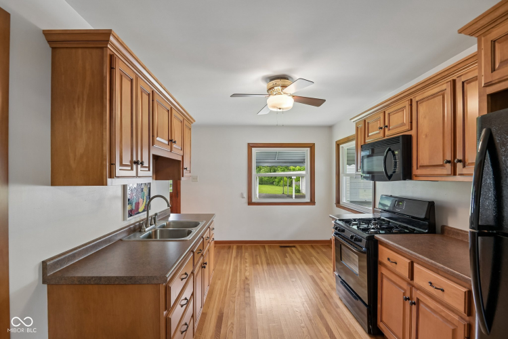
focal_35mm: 16
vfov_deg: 73.7
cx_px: 254
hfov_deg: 96.7
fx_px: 226
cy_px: 170
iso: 400
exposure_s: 1/15
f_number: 8
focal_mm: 16
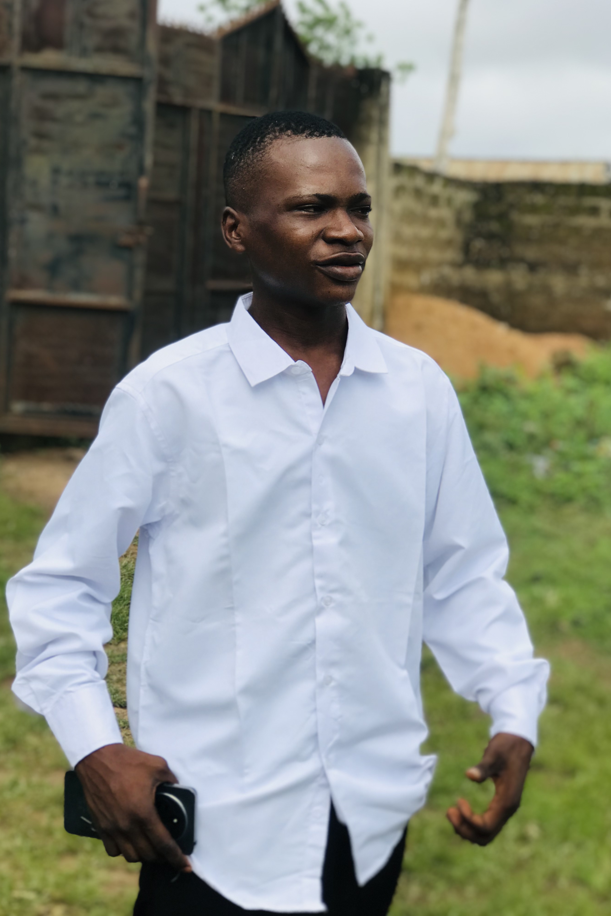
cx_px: 295
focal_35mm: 60
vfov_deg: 33.4
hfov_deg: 22.6
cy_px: 453
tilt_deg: -4.4
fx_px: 1527
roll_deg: -2.1
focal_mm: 6.6
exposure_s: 1/651
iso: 20
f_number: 2.8
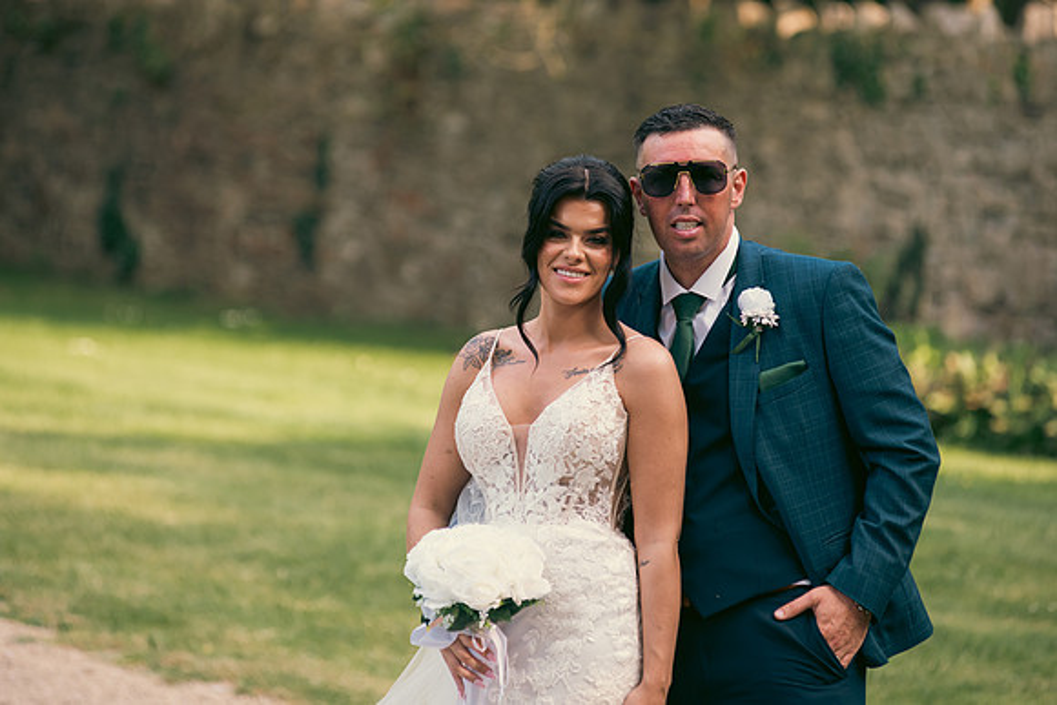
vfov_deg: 7.4
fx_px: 5433
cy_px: 352
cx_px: 528
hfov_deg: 11.1
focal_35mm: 185
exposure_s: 1/200
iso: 100
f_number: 3.5
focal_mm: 185
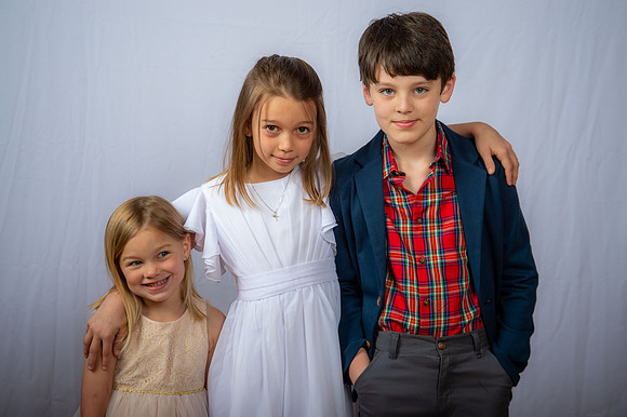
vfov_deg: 21.9
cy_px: 208
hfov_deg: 32.4
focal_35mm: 62
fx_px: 1079
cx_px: 314
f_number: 6.3
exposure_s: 1/200
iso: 250
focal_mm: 62
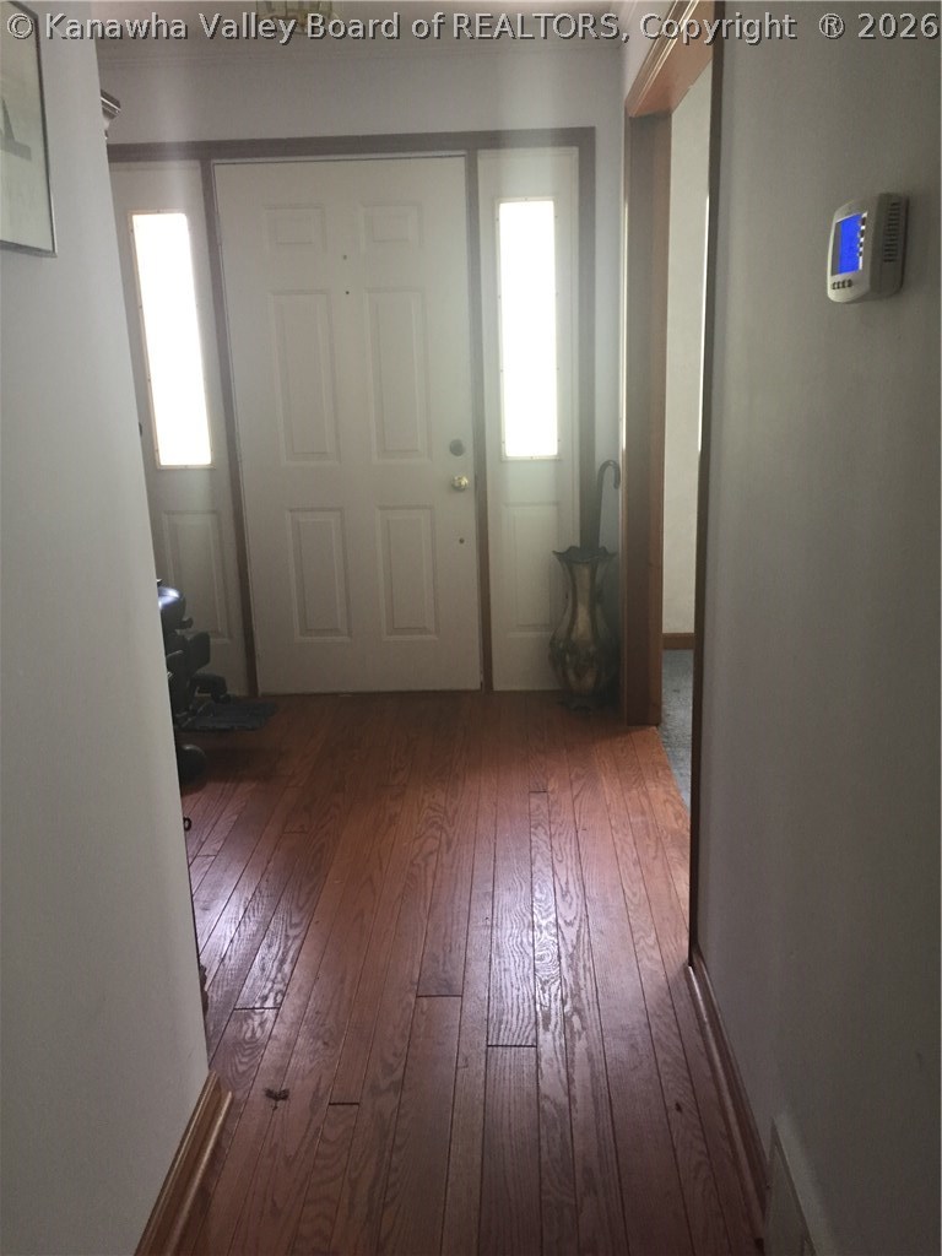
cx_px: 471
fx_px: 1052
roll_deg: +2.8
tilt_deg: -12.8
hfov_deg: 48.2
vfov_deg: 61.7
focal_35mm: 29
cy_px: 628
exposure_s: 1/30
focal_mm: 4.15
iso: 160
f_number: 2.2
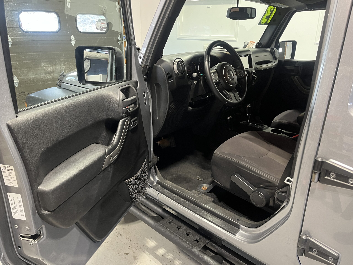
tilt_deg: -19.2
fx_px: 265
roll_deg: -0.4
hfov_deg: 67.3
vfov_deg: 53.1
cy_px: 132
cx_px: 176
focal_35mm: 26
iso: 320
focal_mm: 5.1
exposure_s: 1/60
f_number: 1.6
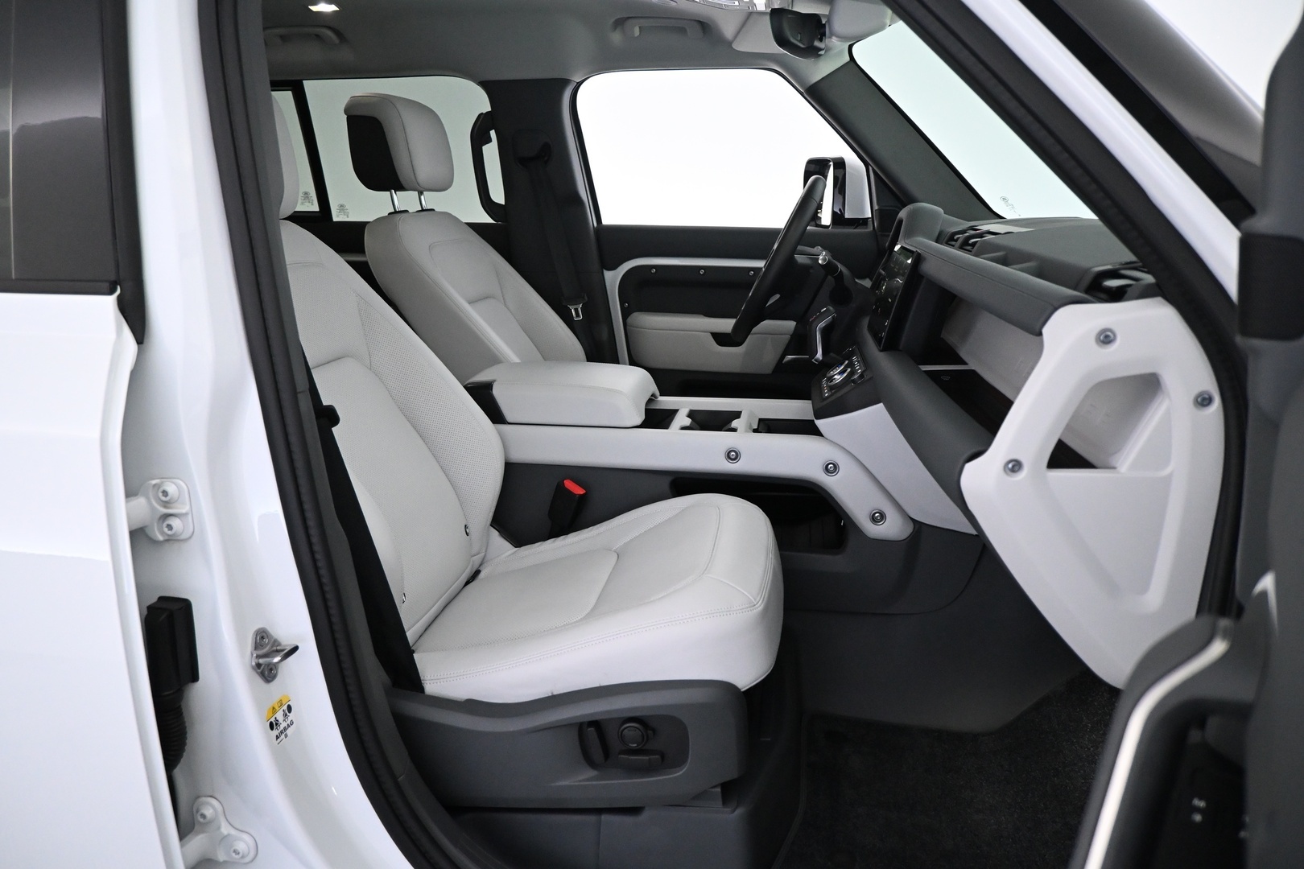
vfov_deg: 50.4
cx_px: 652
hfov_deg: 70.4
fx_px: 924
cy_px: 434
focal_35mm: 26
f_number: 3.5
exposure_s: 1/80
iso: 3200
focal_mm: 17
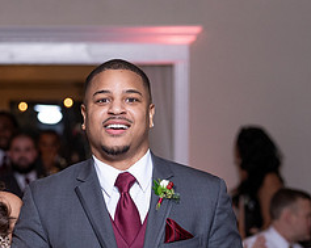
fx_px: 2602
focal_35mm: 283
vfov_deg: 5.5
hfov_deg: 6.8
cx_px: 53
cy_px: 186
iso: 800
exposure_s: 1/200
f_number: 4
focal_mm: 97
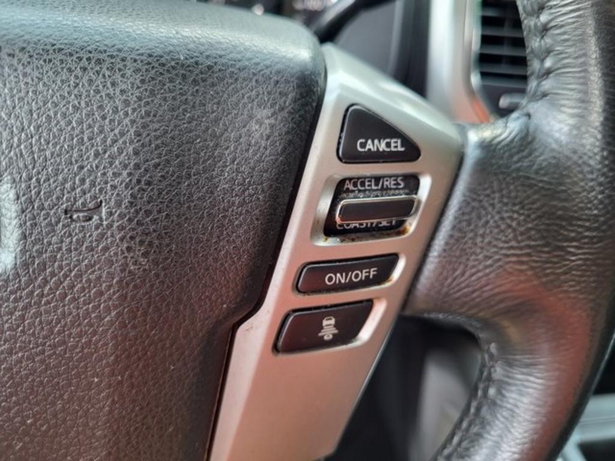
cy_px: 230
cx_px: 308
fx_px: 462
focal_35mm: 26
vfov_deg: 53.1
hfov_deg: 67.3
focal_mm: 5.4
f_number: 1.8
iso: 125
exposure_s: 1/120
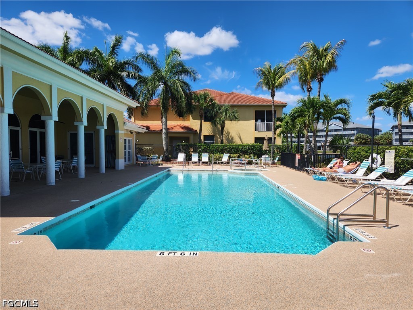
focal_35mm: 23
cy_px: 155
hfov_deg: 73.9
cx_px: 206
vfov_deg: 58.9
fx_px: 274
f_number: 1.8
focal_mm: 5.4
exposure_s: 1/1789
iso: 20
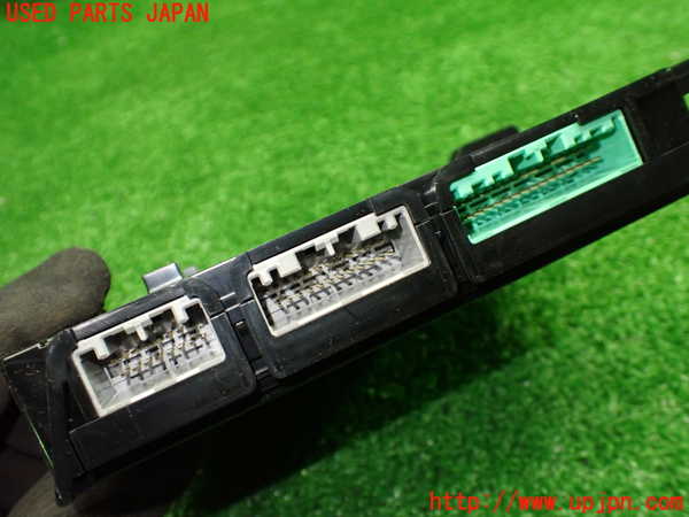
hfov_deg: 60.0
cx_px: 344
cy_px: 258
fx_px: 597
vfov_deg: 46.8
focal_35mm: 30
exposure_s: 1/125
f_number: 2.3
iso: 640
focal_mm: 5.4
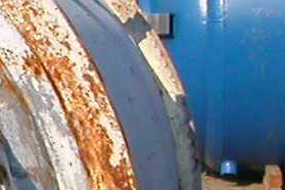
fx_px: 1749
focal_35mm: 221
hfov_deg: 8.7
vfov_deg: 6.2
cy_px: 236
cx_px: -318
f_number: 4.5
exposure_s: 1/472
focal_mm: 5.6
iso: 100
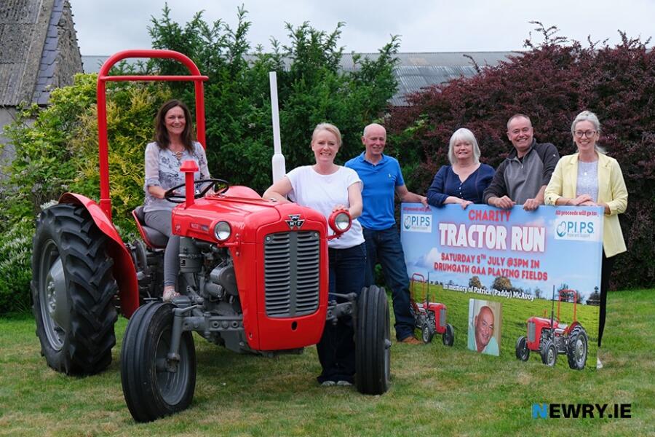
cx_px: 328
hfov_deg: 33.9
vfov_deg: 23.0
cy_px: 218
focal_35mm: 59
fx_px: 1073
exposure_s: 1/160
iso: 400
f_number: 5.6
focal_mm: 39
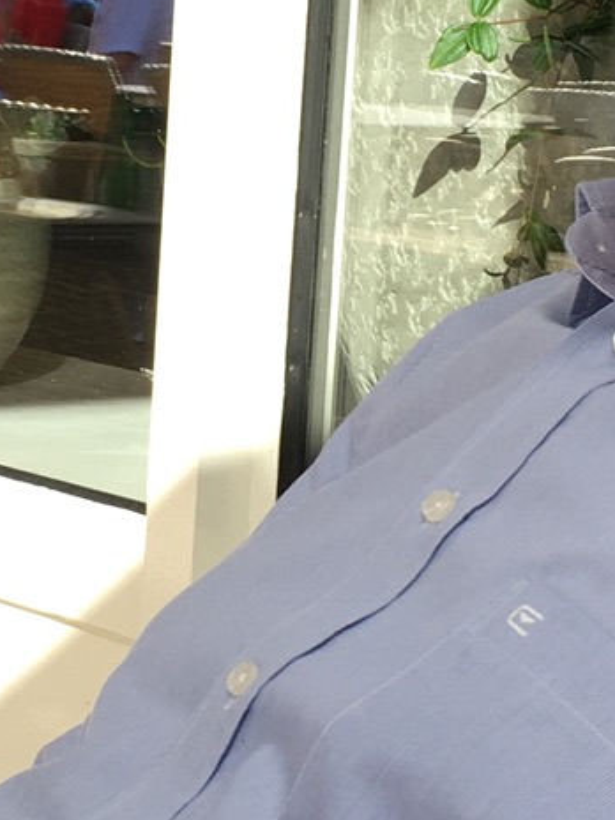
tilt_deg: -7.8
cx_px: 277
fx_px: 3032
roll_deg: -3.9
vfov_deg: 15.4
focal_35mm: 128
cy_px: 382
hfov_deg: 11.6
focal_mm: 4.15
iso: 25
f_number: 2.2
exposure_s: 1/100
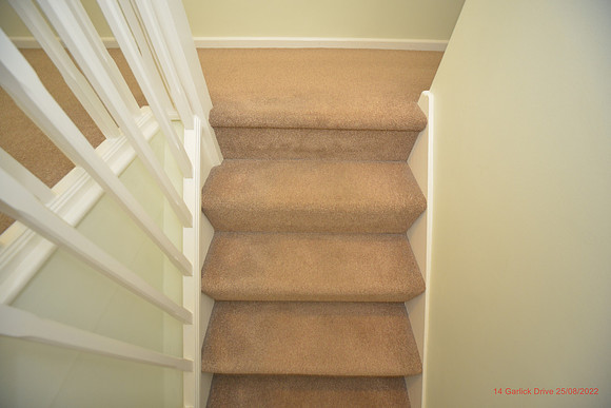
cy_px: 204
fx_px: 204
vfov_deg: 90.0
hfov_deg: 112.6
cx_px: 306
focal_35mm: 12
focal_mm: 12
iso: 1600
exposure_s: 1/30
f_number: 5.6
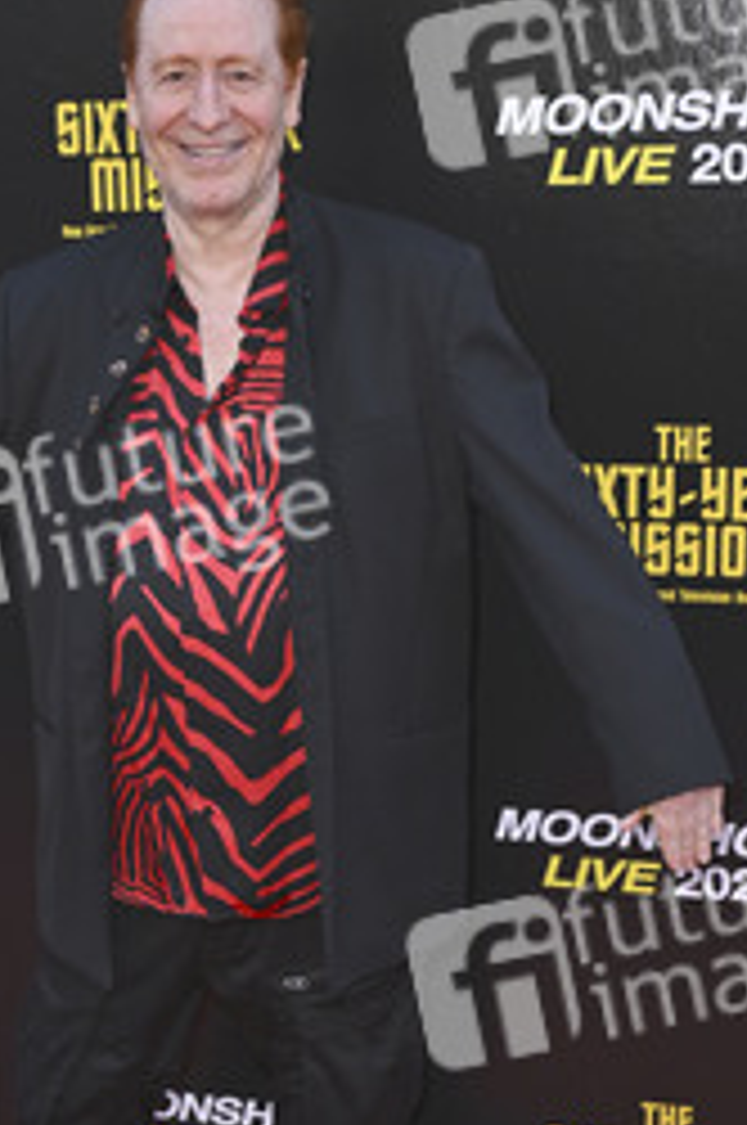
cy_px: 738
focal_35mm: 64
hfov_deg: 21.1
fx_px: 1997
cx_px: 230
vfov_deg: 31.2
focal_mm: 40
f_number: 6.3
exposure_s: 1/250
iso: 1000
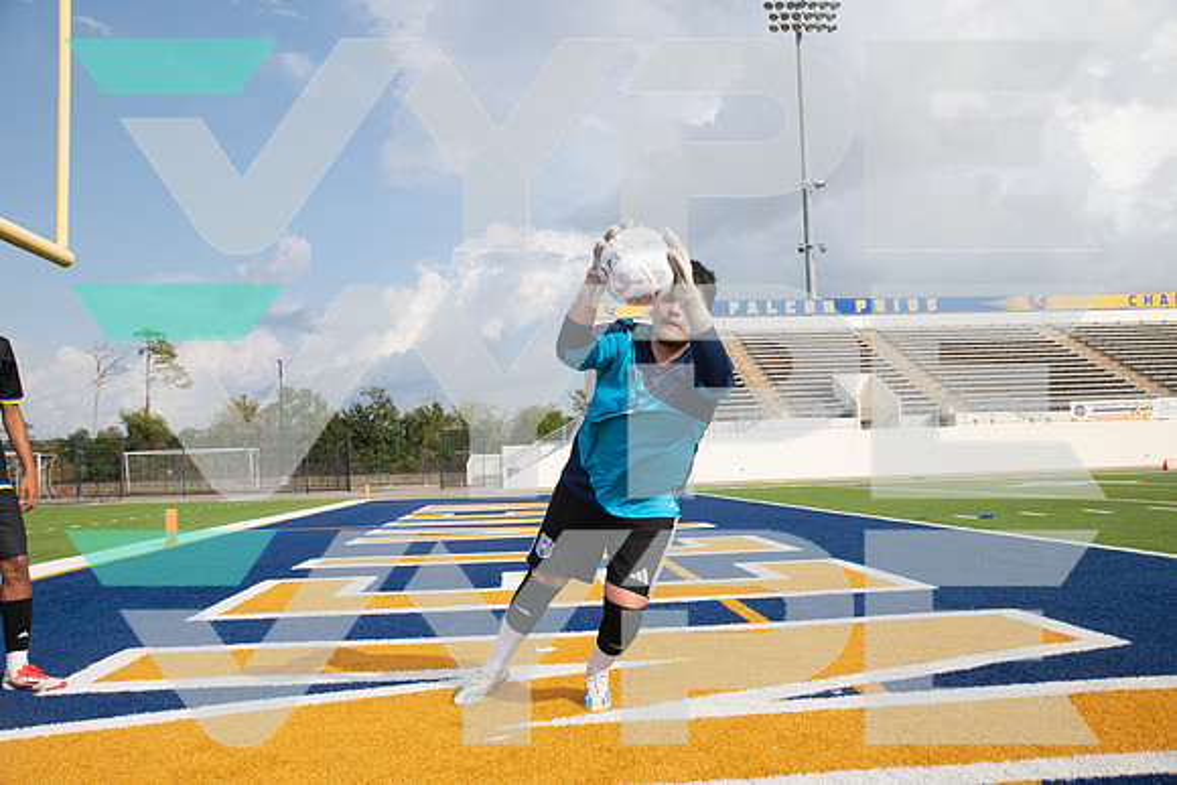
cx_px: 588
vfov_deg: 41.1
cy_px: 392
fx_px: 1046
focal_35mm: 32
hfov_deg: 58.7
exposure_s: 1/400
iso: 100
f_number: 7.1
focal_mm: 32
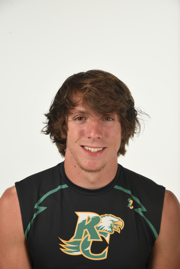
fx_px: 637
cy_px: 134
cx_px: 90
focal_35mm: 85
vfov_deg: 23.9
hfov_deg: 16.1
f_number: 9
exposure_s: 1/200
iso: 160
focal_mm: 85
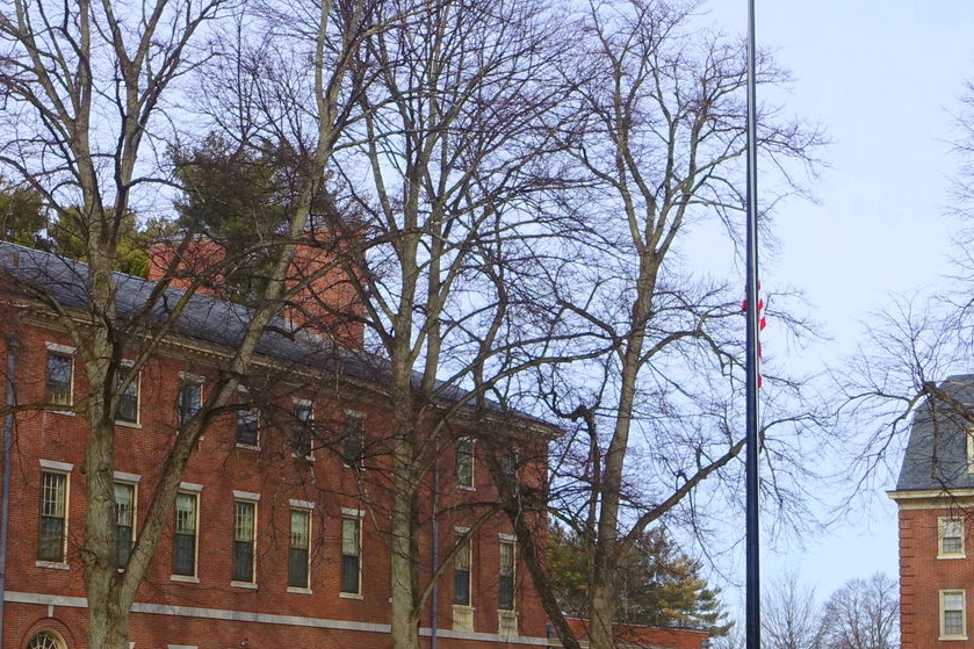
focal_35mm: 87
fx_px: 2353
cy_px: 337
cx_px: 543
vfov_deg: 15.7
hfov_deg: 23.4
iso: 125
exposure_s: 1/400
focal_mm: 14.1
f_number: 5.6
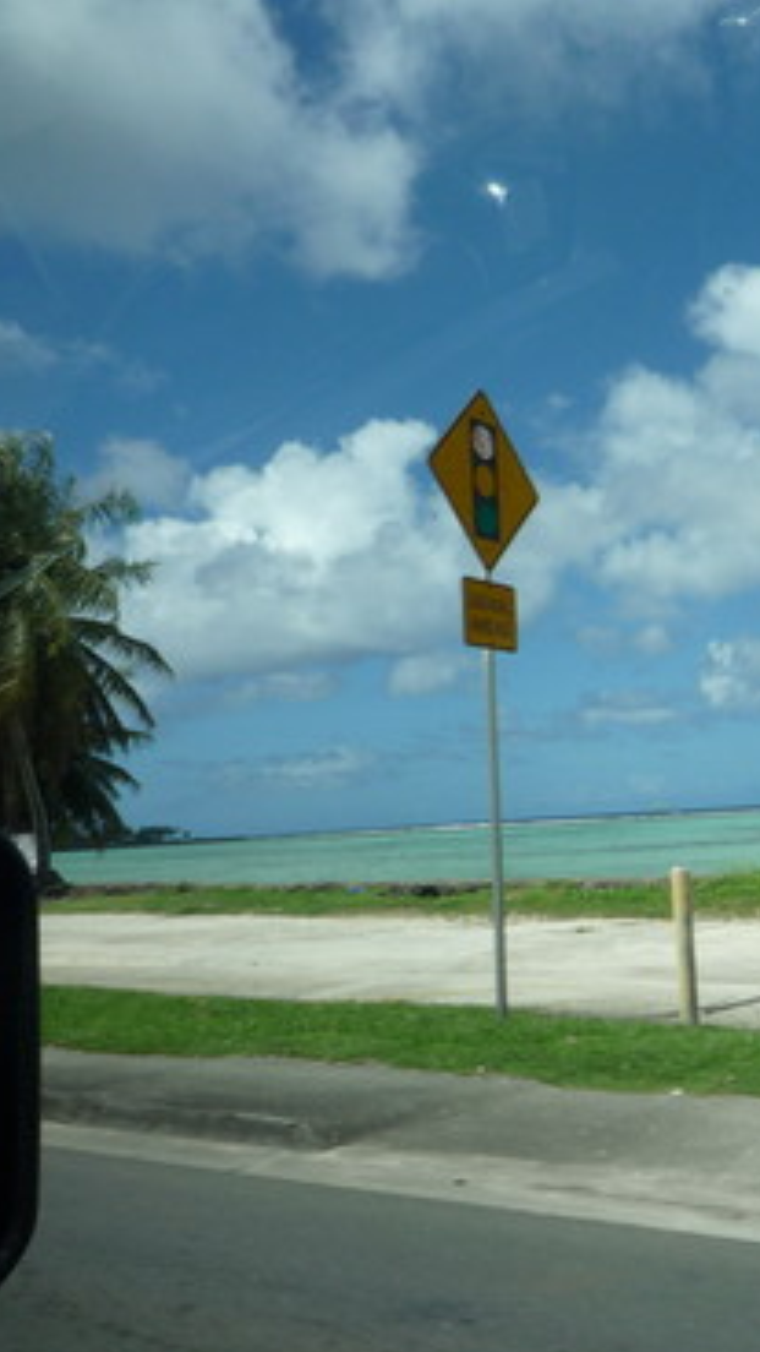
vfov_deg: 54.0
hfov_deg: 30.1
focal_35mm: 37
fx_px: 1326
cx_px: 731
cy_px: 685
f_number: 5
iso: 100
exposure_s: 1/640
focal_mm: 4.4
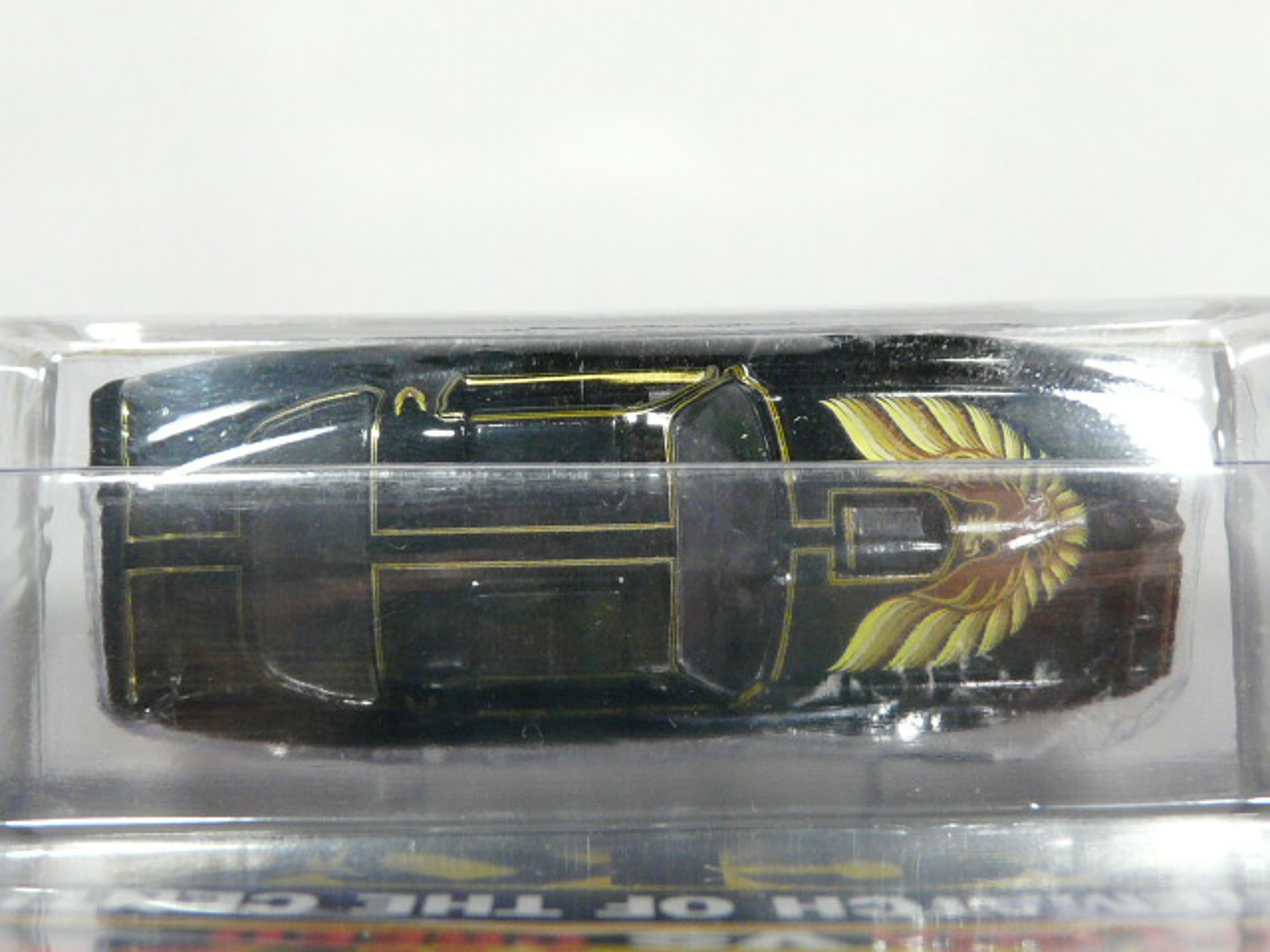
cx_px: 635
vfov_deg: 14.1
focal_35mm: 105
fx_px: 3852
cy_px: 476
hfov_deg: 18.7
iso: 160
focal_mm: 10.8
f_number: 3.2
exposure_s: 1/50
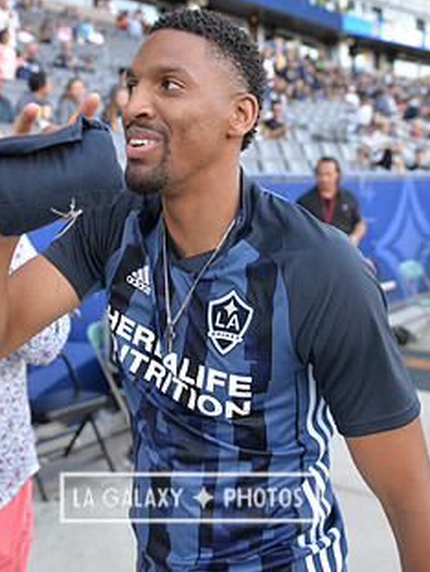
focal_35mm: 43
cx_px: 189
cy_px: 222
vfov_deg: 43.5
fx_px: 711
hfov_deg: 33.6
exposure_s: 1/640
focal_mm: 24
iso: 900
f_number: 2.8
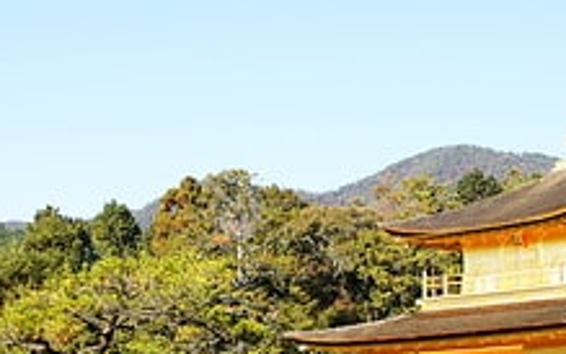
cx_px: 315
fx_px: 1859
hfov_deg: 17.3
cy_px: 406
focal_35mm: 120
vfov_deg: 10.7
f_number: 8
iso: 200
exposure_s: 1/250
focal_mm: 27
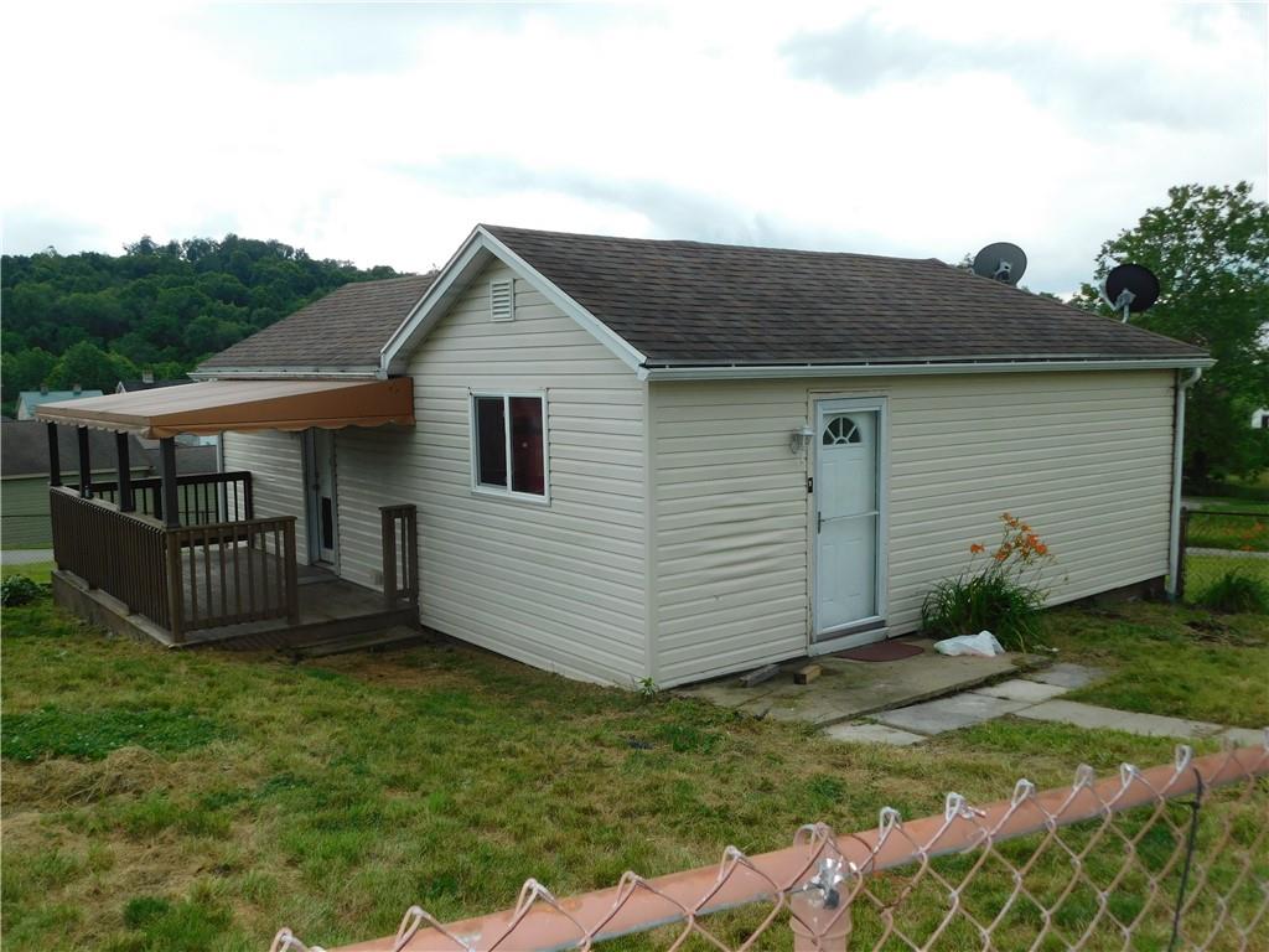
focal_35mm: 30
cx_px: 634
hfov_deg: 60.0
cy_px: 476
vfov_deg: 46.8
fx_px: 1100
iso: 125
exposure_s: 1/400
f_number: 3.2
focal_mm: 5.3
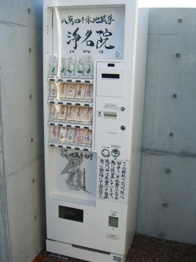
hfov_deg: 37.7
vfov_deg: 49.0
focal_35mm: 38
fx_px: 287
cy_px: 131
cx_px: 98
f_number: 2.8
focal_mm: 7.9
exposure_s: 1/250
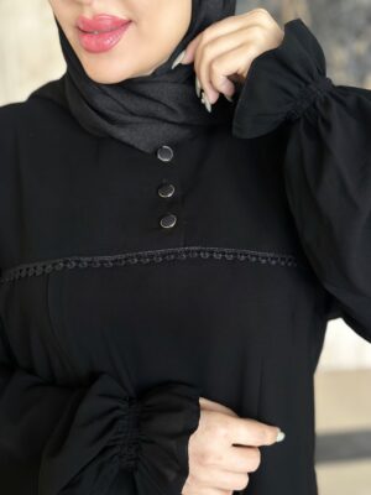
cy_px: 248
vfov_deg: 39.7
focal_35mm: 48
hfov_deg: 30.3
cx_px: 186
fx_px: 686
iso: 320
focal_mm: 6.86
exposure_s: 1/60
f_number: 1.78
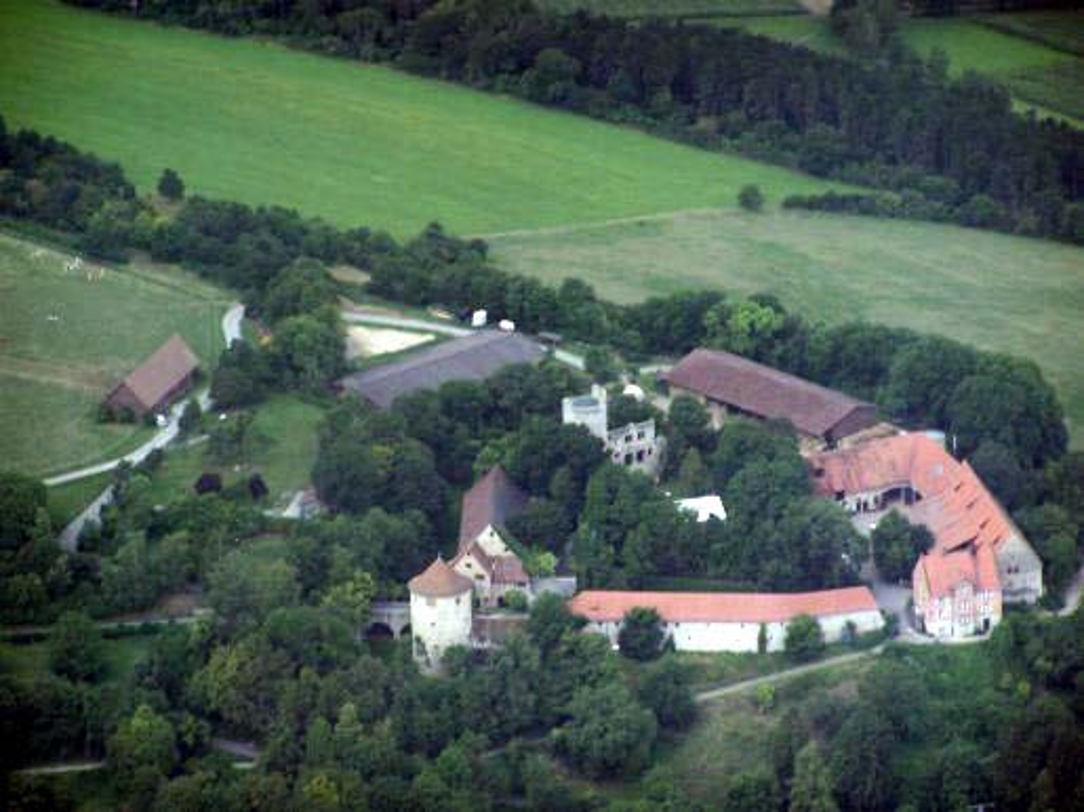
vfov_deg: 5.2
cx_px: 542
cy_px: 406
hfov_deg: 6.9
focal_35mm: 288
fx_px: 9017
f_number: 3.6
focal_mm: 47.7
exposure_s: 1/500
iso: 80
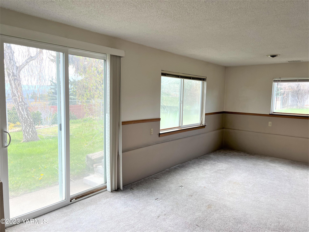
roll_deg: -1.6
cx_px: 154
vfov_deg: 53.1
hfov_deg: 67.3
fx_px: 232
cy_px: 116
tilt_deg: -5.9
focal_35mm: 26
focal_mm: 5.7
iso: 40
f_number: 1.5
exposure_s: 1/196
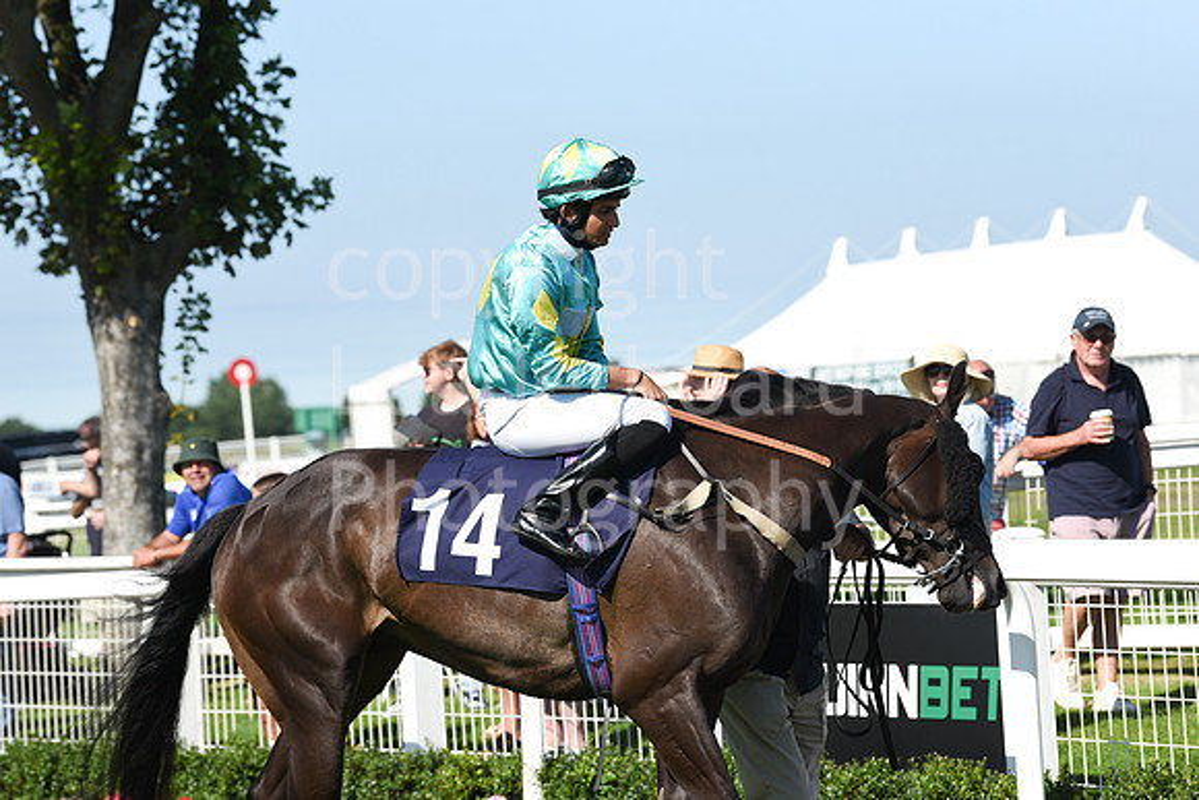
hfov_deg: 12.8
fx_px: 5330
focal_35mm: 160
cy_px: 400
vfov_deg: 8.6
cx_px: 600
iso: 400
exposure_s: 1/2500
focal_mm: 160
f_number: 6.3
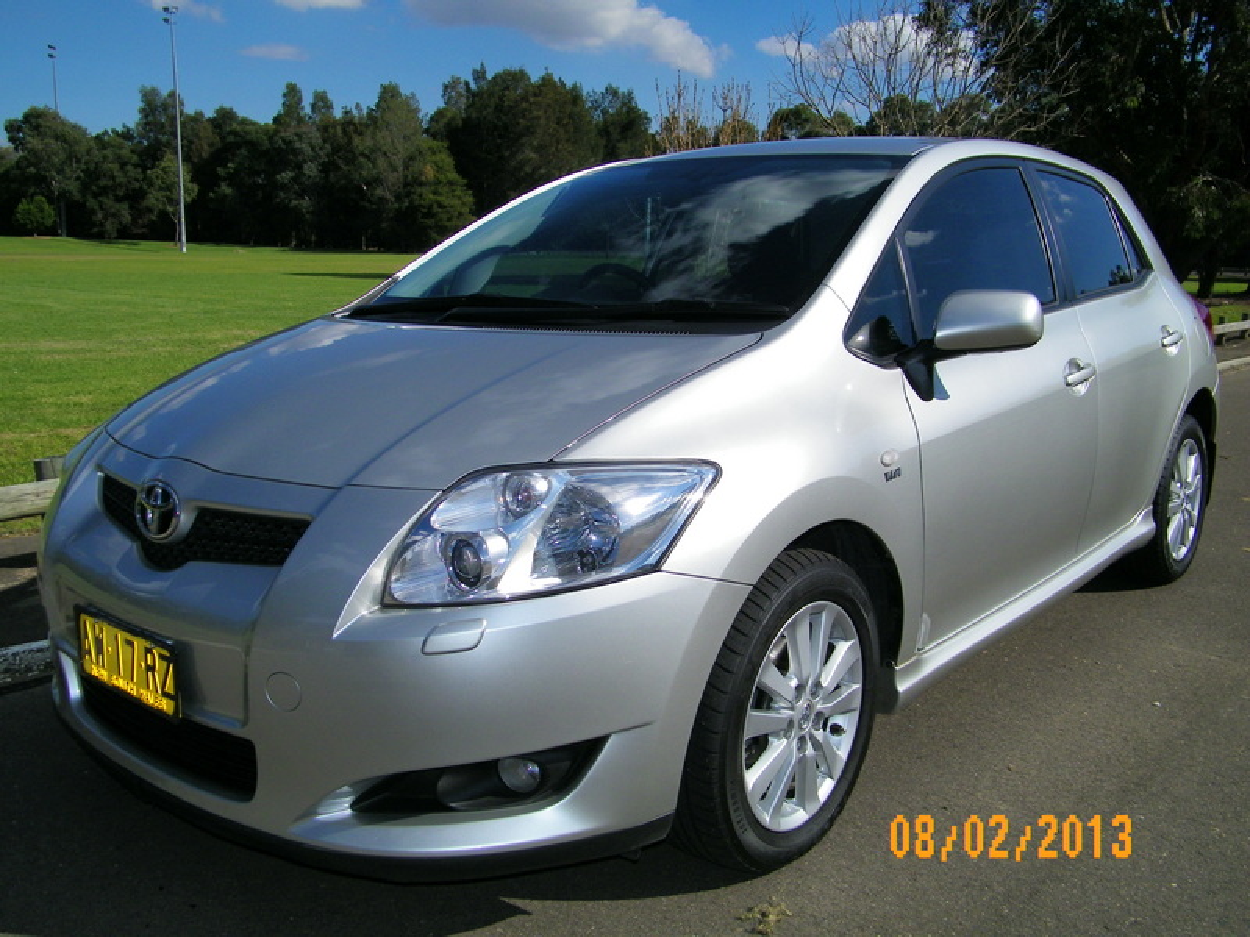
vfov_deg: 45.4
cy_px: 468
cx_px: 625
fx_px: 1119
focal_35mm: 31
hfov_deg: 58.4
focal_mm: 5.6
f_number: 7.2
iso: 80
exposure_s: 1/640
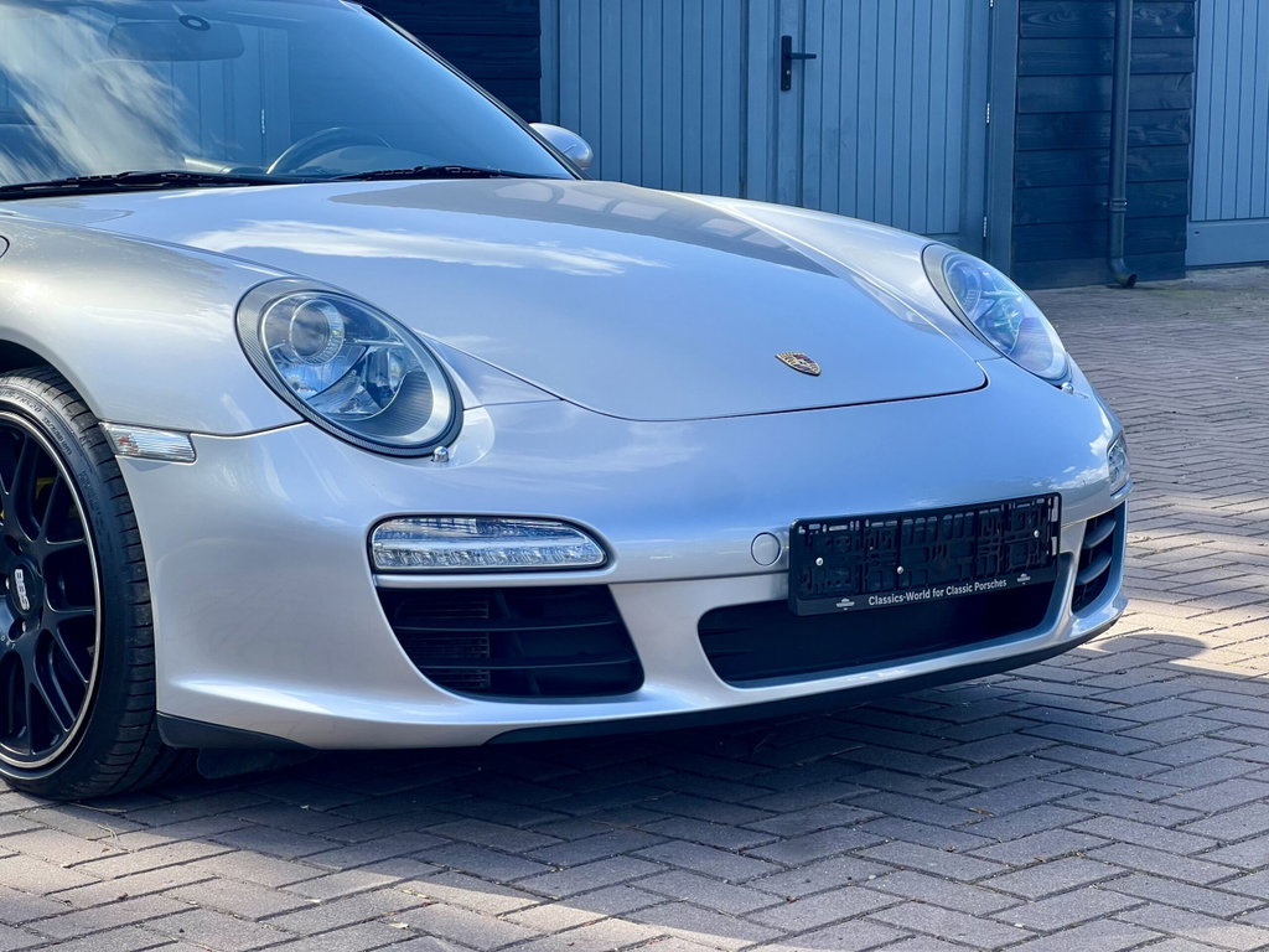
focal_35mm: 77
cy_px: 476
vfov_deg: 19.1
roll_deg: +0.8
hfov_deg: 25.3
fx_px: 2823
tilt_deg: -7.4
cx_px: 634
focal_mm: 9
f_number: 2.8
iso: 32
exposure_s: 1/205
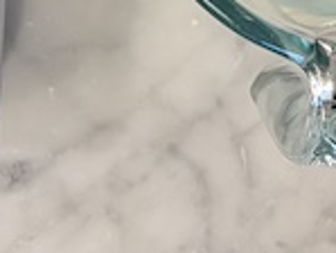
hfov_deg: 14.0
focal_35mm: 134
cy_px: -328
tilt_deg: -88.7
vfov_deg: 9.9
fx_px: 1302
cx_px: -135
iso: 320
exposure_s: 1/60
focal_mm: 5.96
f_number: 1.6
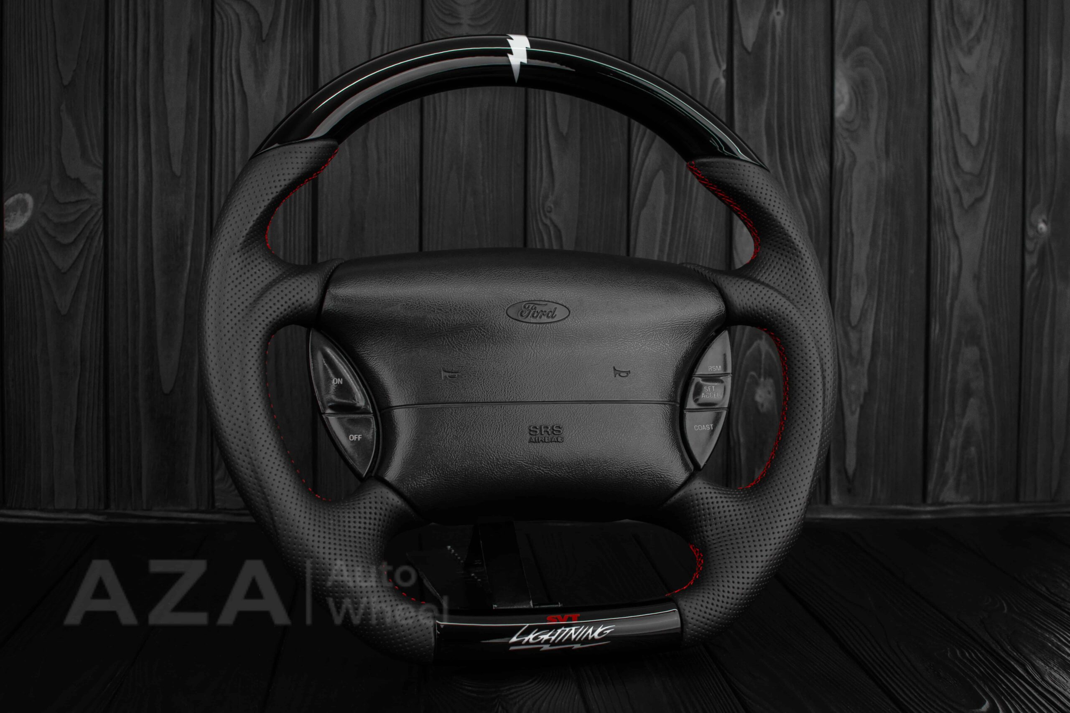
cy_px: 356
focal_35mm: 52
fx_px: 1560
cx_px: 535
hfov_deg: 37.8
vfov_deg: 25.8
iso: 500
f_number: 6.3
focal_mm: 35
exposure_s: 1/125
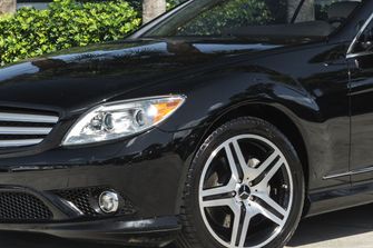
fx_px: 1481
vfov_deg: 9.5
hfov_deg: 14.3
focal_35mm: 143
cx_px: 309
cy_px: -4
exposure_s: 1/125
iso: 200
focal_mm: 45
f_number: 7.1
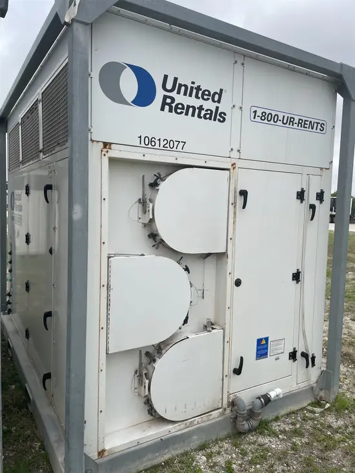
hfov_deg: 53.1
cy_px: 236
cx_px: 178
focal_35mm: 26
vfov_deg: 67.3
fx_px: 355
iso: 32
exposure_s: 1/2304
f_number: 1.6
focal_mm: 4.2
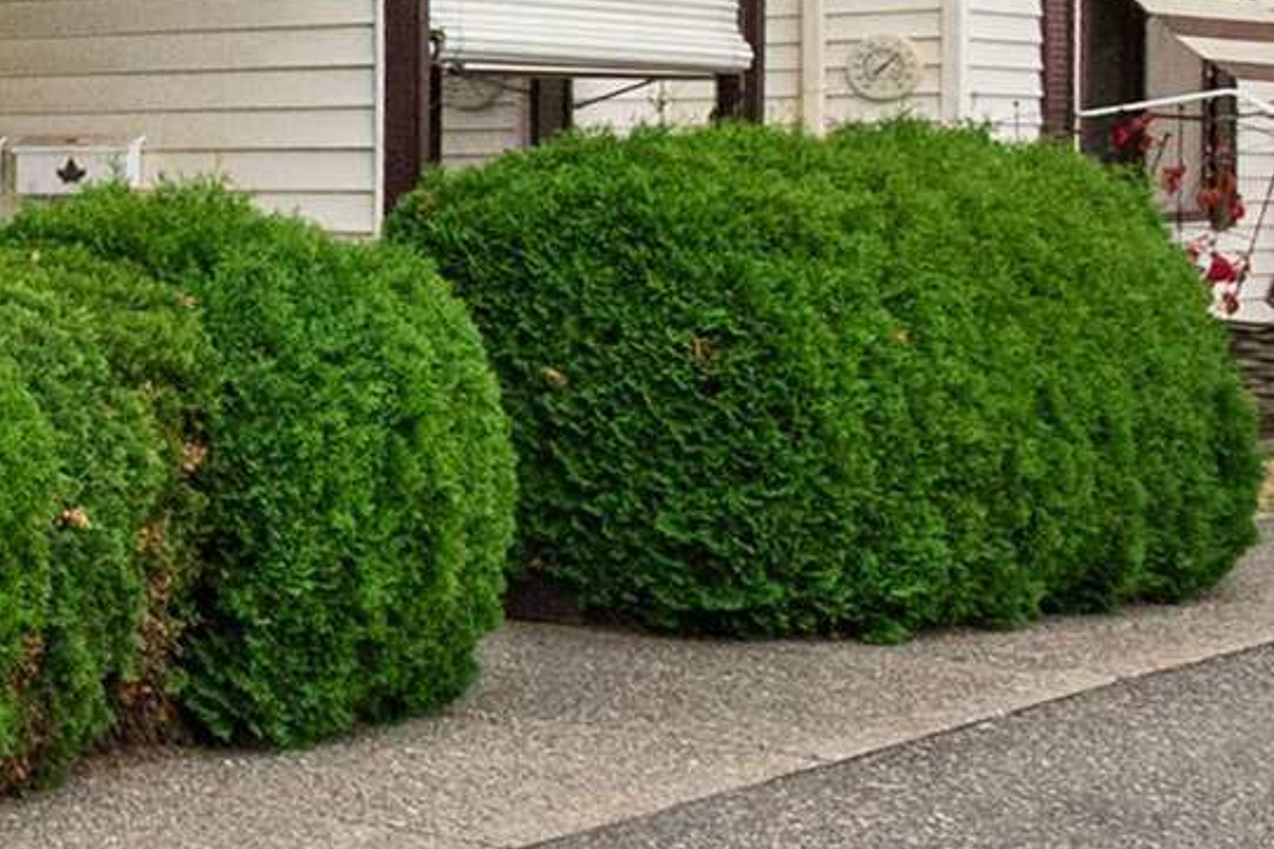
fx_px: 3007
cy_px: -560
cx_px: -1340
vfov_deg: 14.6
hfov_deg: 17.0
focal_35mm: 85
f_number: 9
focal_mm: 10
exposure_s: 1/250
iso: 250
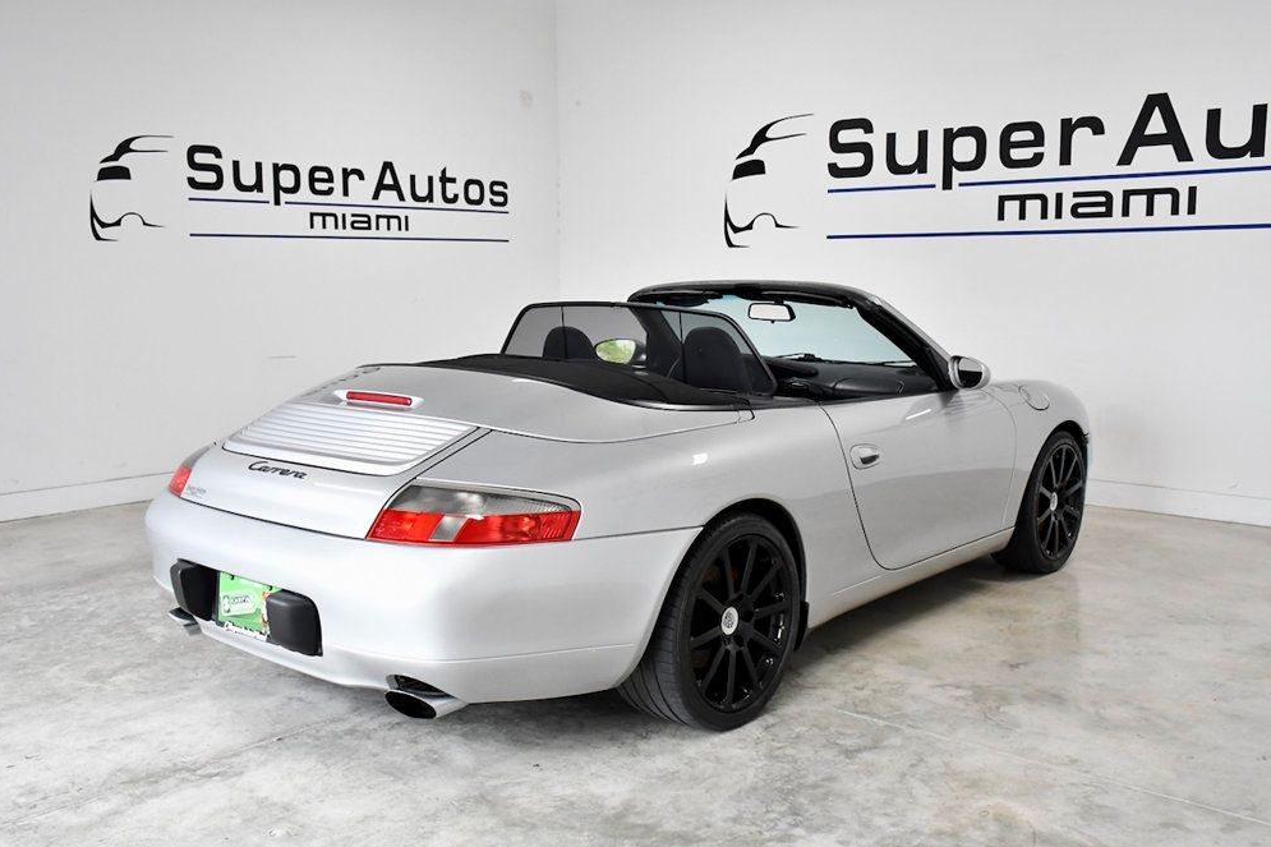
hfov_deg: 54.4
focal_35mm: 35
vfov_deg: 37.8
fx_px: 1235
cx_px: 650
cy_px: 424
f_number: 6.3
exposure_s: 1/800
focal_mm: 23
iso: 2500
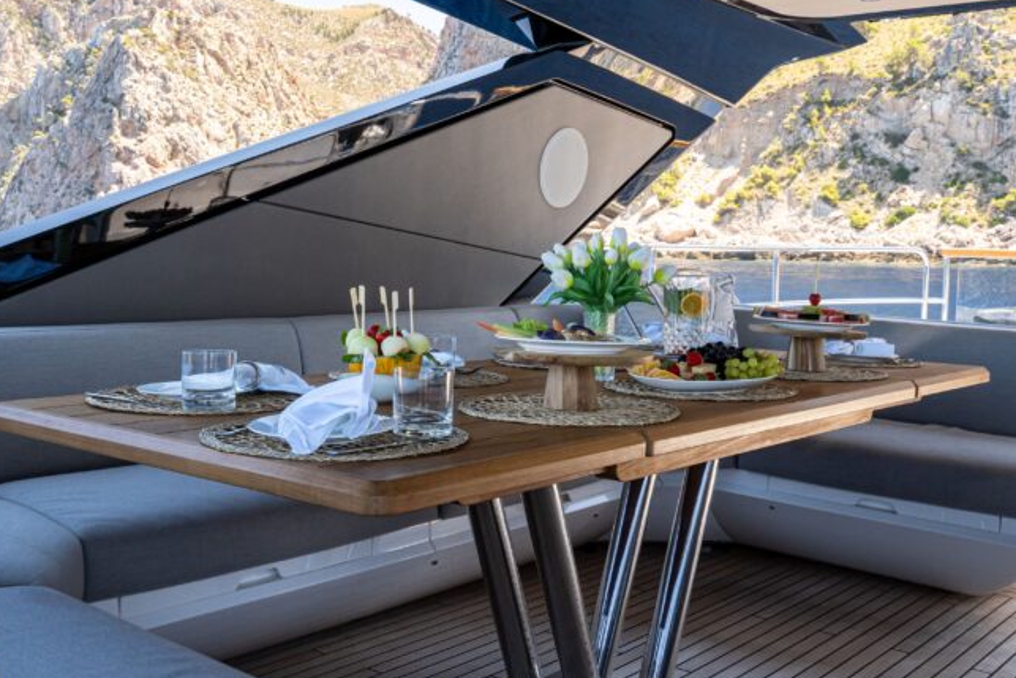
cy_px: 330
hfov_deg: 47.3
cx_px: 461
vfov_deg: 32.6
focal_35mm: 41
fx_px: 1157
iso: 400
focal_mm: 22
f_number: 9
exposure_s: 1/50
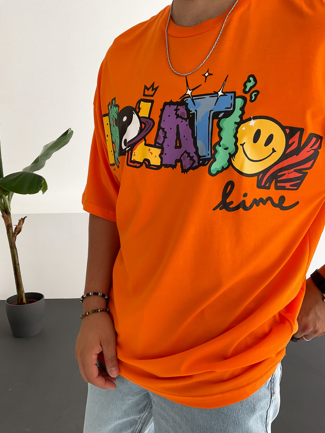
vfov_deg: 61.7
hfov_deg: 48.2
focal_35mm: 29
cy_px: 216
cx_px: 162
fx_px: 363
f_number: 1.8
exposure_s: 1/120
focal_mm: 3
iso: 64
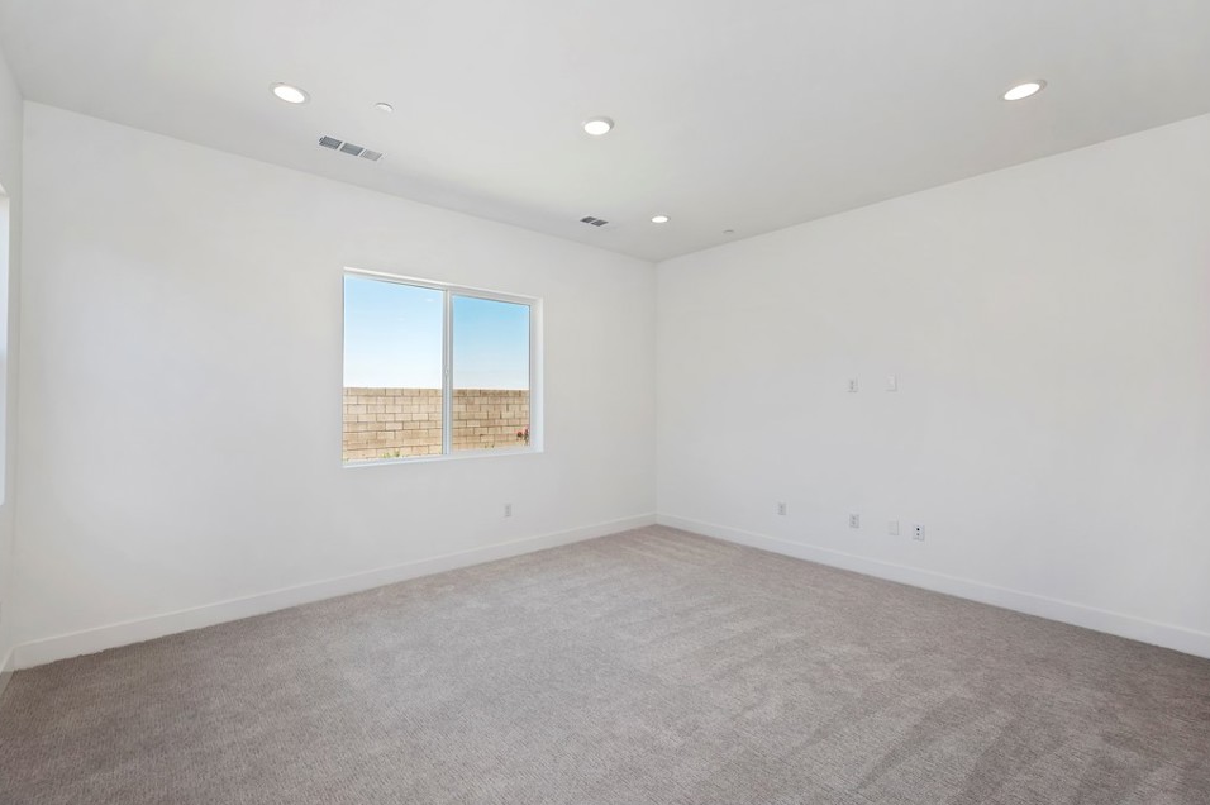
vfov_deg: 77.2
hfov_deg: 100.4
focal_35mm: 15
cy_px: 409
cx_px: 580
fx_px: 504
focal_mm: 14
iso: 100
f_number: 8
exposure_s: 1/20
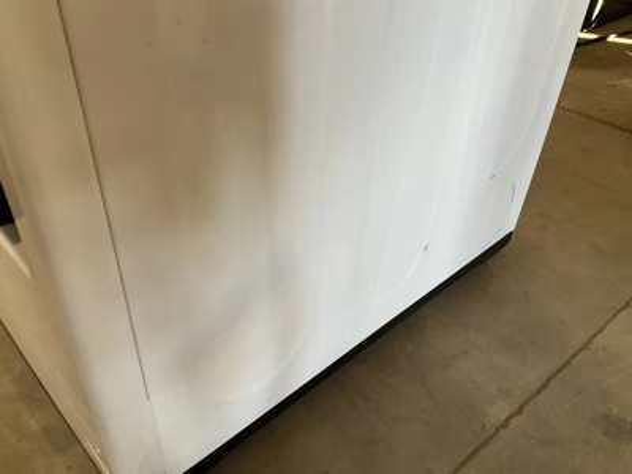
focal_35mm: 29
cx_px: 316
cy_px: 237
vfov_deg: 48.2
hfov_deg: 61.7
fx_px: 529
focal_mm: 3
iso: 40
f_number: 1.8
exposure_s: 1/60
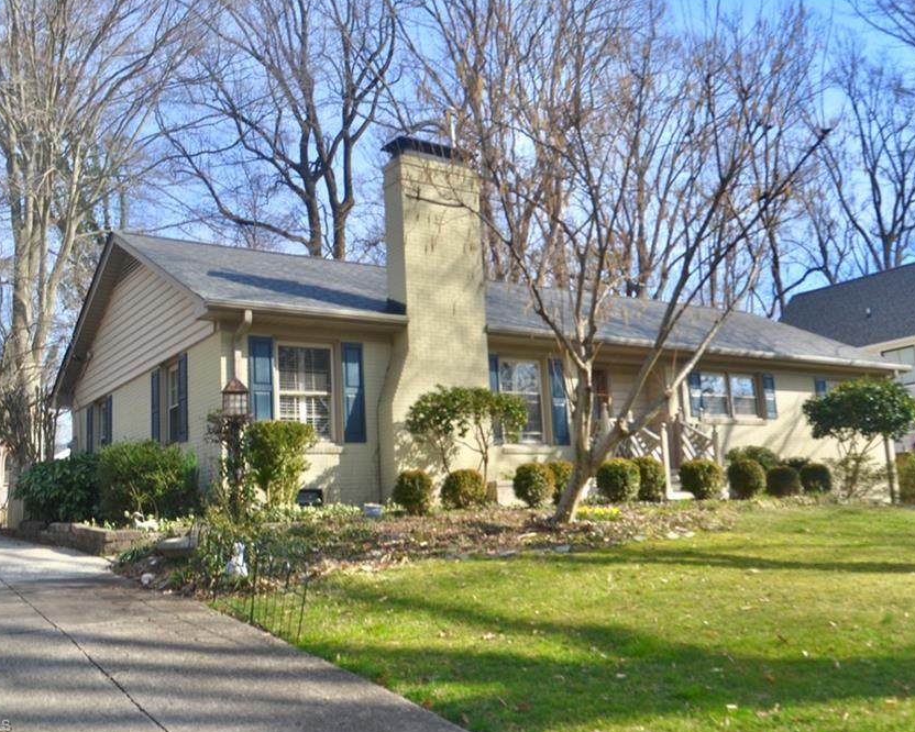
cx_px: 499
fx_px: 1029
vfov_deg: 39.2
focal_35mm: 38
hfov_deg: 47.9
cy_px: 363
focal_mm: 22
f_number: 8
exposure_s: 1/250
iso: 160
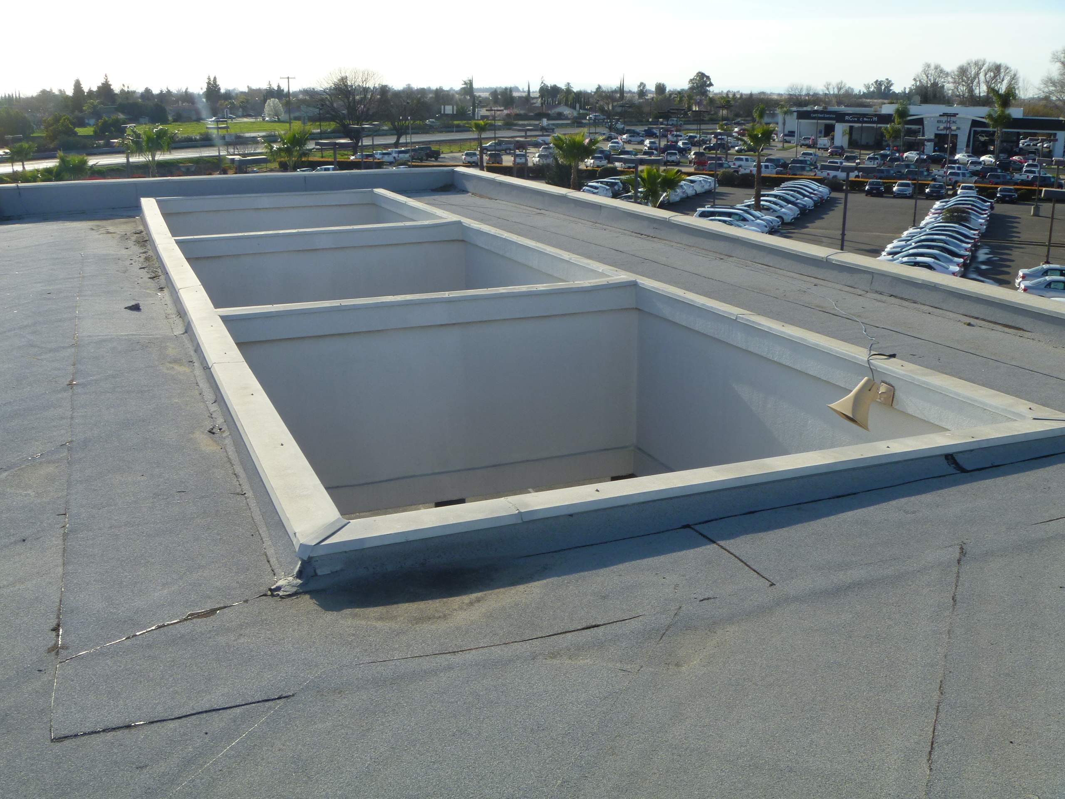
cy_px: 400
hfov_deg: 52.6
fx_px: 1077
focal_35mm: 35
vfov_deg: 40.7
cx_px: 532
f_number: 5.6
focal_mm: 6.3
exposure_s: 1/200
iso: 80
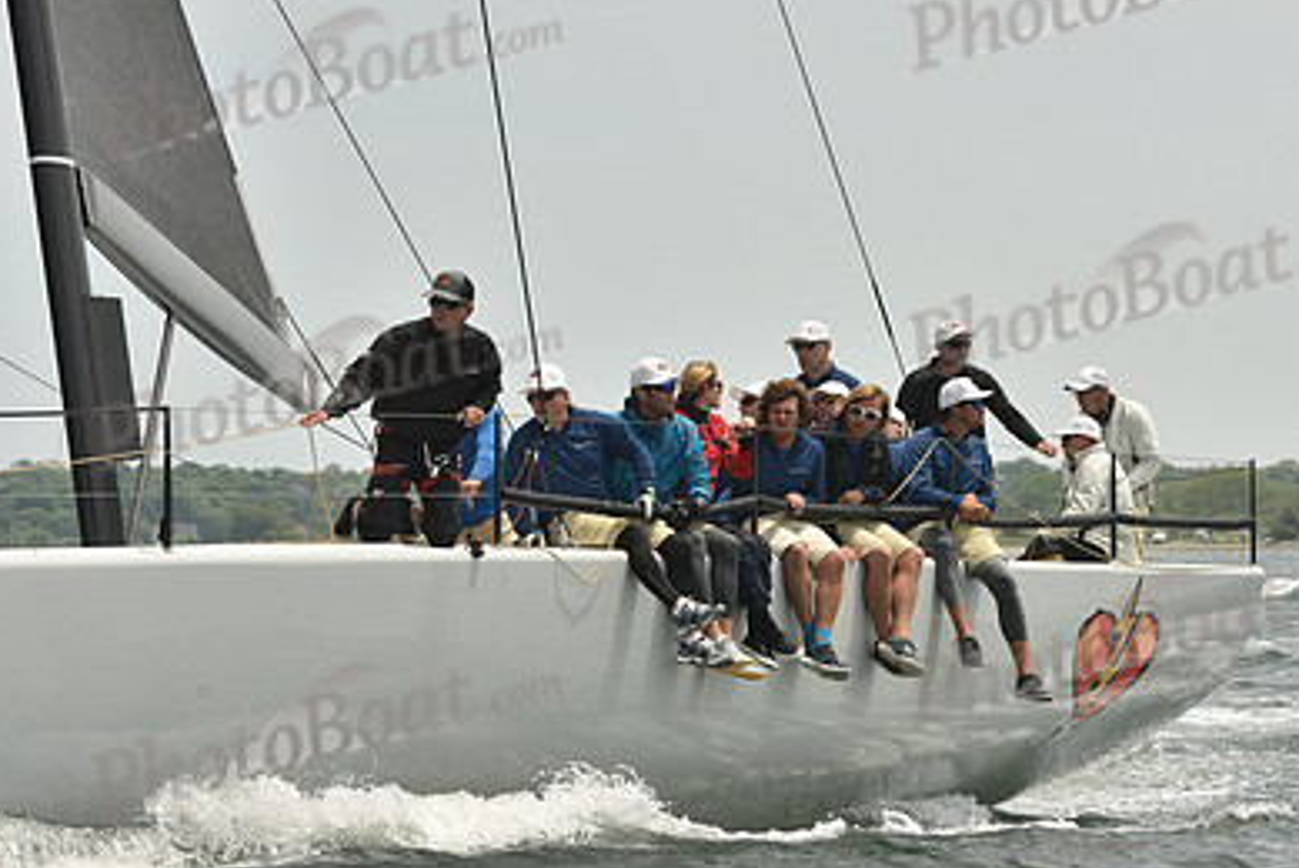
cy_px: 512
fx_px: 6030
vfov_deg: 8.2
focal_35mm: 167
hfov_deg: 12.3
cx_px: 738
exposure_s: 1/1000
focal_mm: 112
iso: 400
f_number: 11
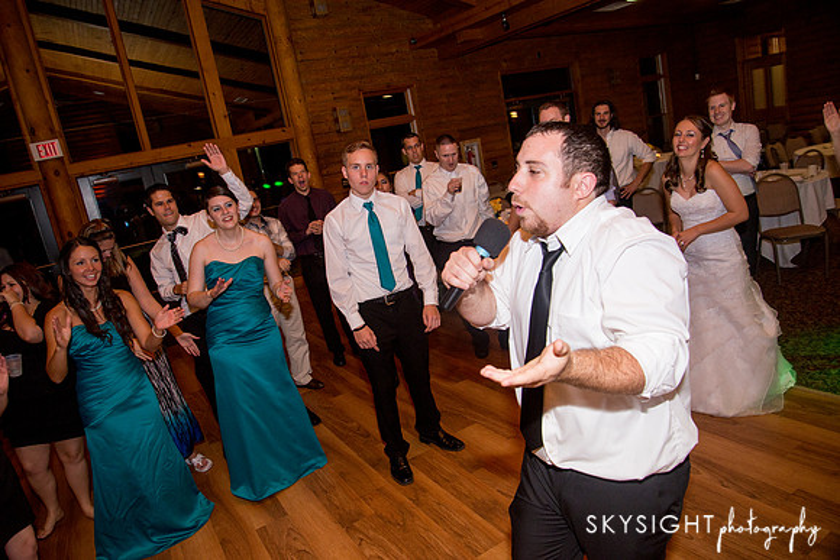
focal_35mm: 24
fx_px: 560
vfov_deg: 53.2
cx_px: 420
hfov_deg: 73.7
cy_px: 280
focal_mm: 24
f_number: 4.5
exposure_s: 1/200
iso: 2000
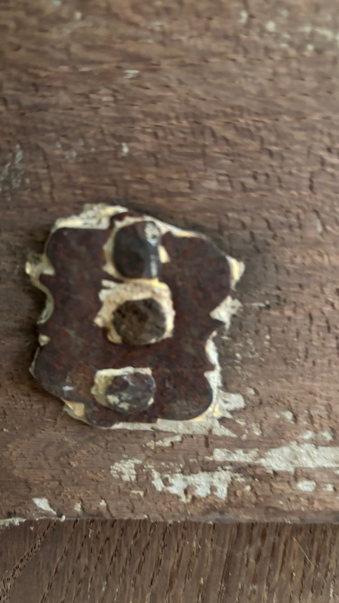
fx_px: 464
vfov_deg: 66.1
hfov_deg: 40.0
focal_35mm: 29
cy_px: 300
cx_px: 136
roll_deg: +0.3
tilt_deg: -15.3
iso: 640
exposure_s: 1/25
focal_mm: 5.96
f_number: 1.6
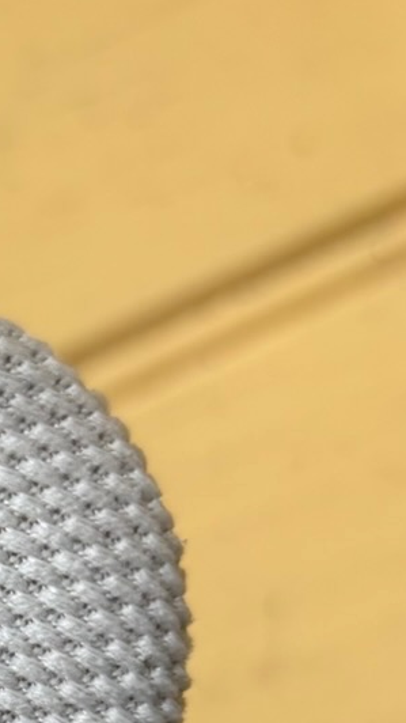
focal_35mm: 109
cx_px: -557
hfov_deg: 9.8
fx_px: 2087
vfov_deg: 18.2
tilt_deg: -78.6
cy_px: 951
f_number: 1.6
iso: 40
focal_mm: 5.96
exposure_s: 1/155
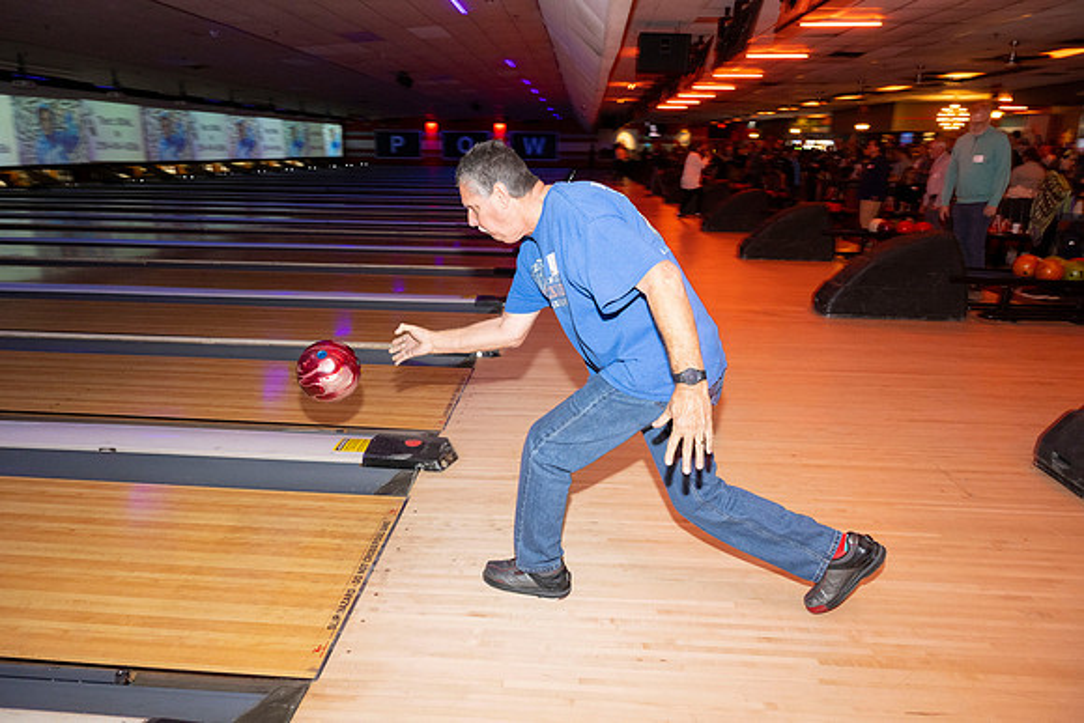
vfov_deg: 53.2
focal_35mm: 24
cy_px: 362
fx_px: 723
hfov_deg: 73.7
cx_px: 542
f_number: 5.6
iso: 2000
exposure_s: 1/100
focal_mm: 24
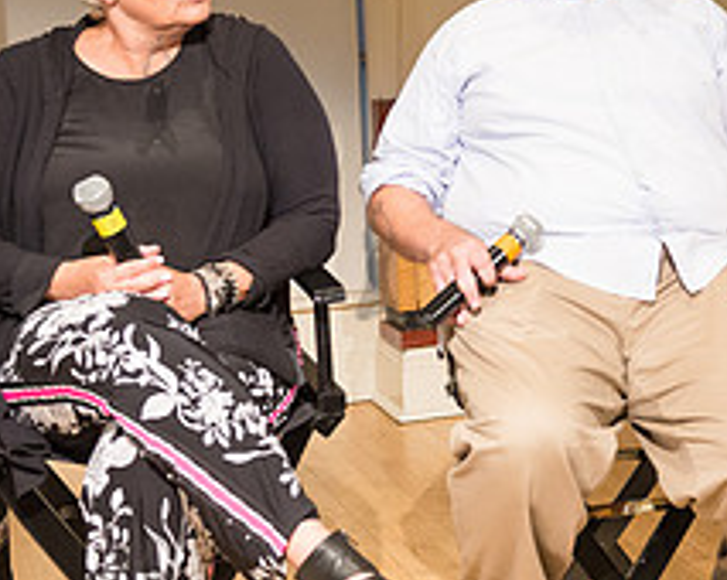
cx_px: 816
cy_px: 94
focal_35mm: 92
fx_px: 1978
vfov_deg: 16.5
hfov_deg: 19.8
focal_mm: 36
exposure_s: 1/160
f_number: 4
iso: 2500
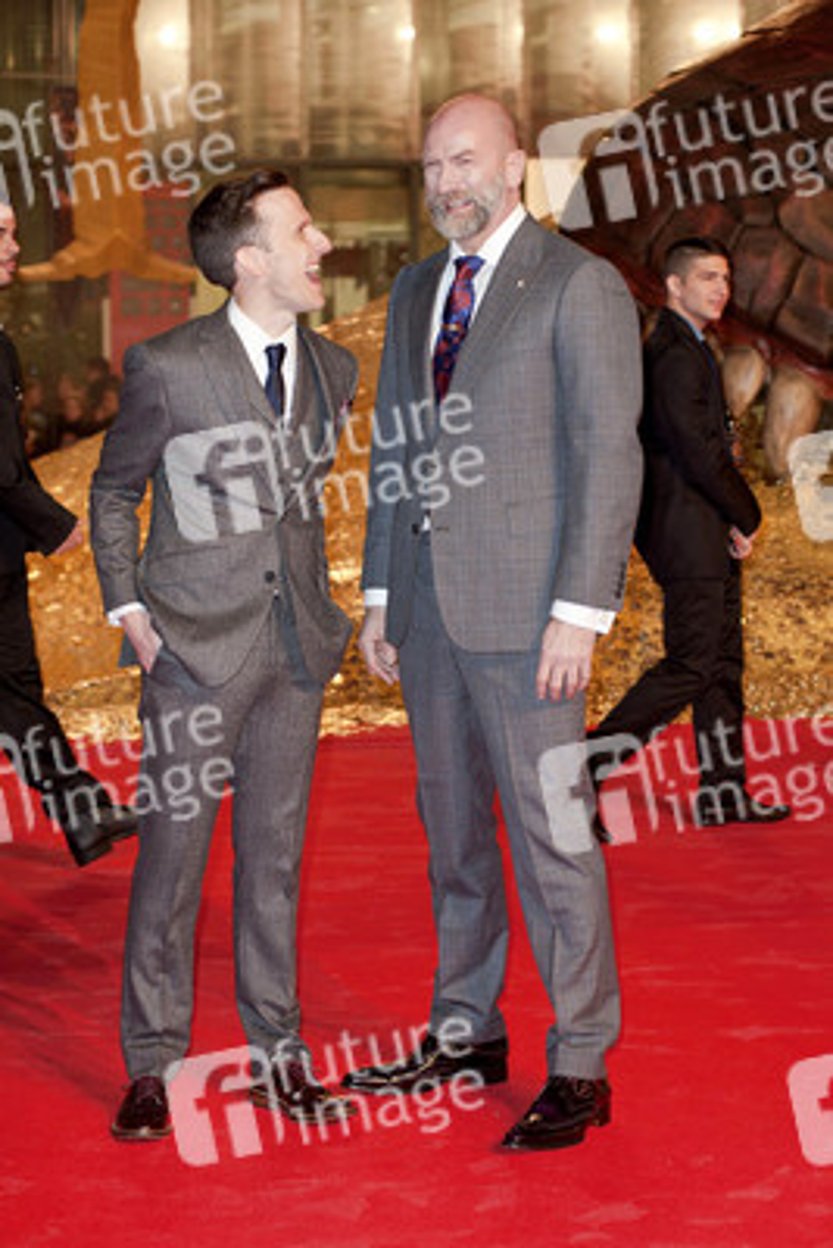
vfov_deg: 25.4
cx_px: 416
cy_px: 624
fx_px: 2774
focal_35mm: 80
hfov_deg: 17.1
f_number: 5.6
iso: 1000
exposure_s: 1/160
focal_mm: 80
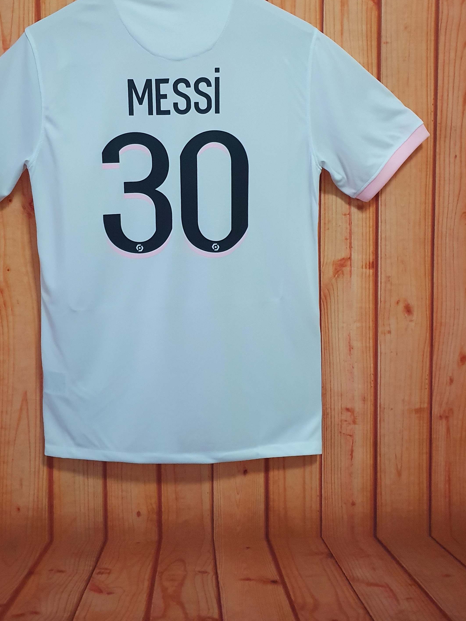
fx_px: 664
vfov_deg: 49.7
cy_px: 236
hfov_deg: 38.4
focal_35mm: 37
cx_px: 174
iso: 500
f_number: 1.5
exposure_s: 1/50
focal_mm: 4.32
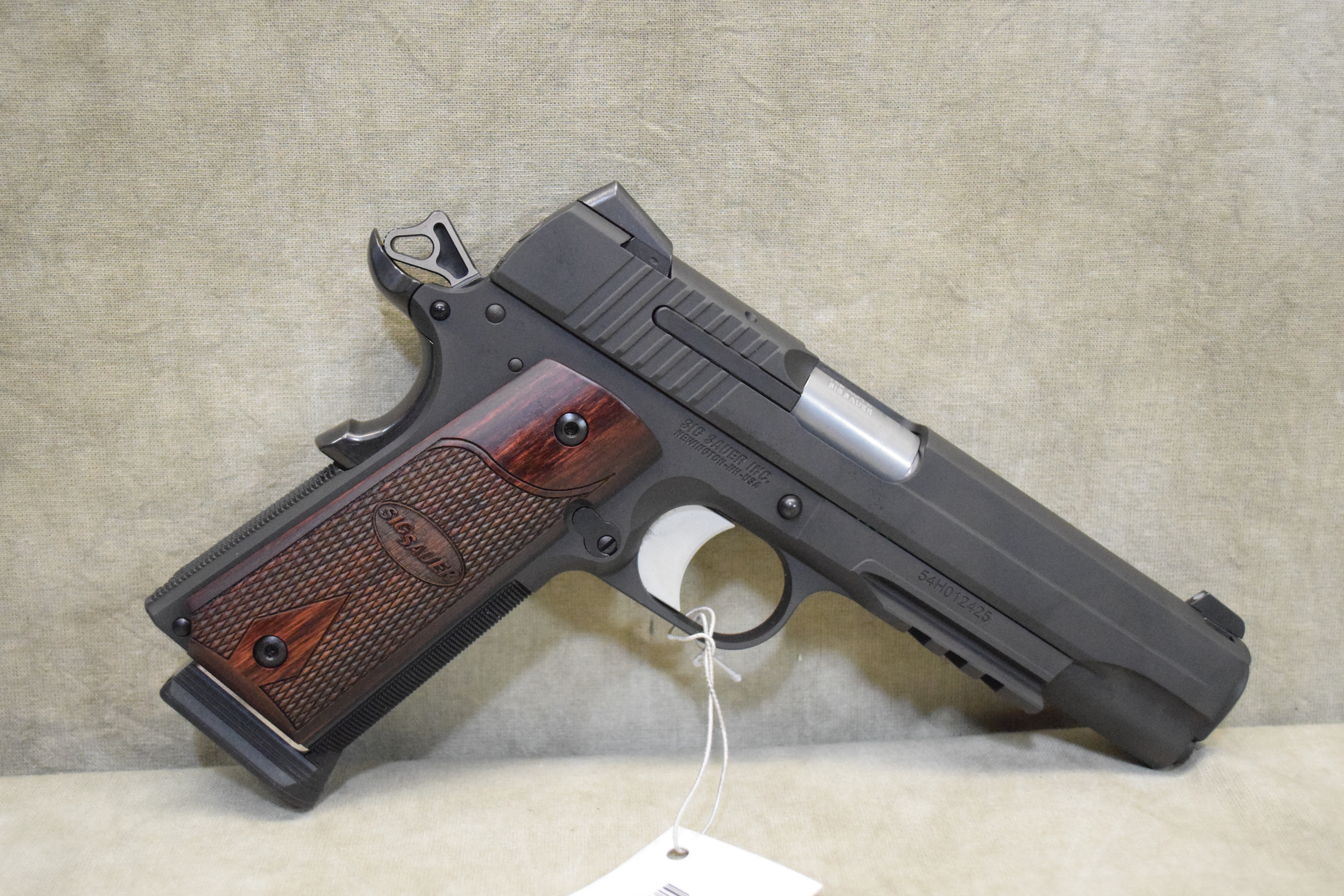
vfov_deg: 30.8
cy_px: 448
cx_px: 672
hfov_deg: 45.0
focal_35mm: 44
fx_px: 1624
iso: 7200
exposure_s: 1/1250
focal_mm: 29
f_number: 4.5
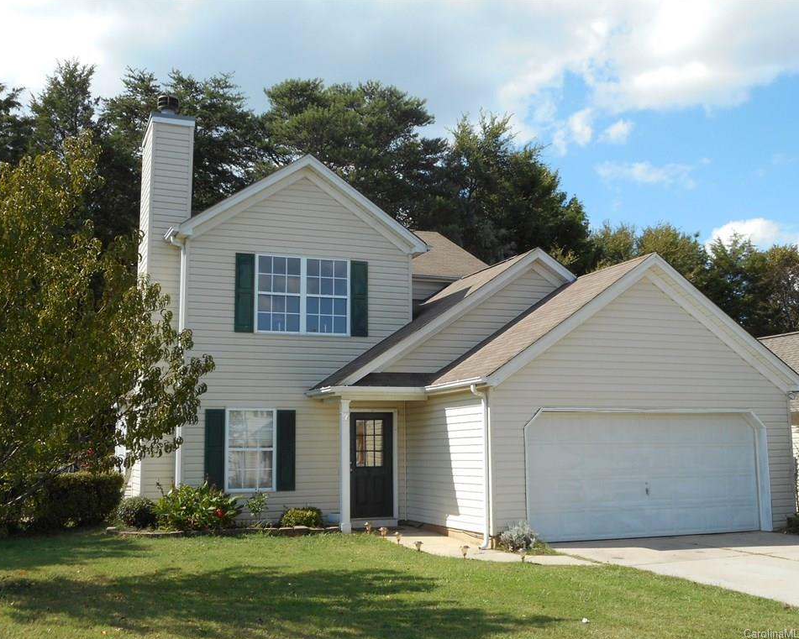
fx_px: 970
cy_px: 319
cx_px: 410
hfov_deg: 44.8
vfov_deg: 36.5
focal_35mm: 41
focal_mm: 6.9
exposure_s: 1/320
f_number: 4.5
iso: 80
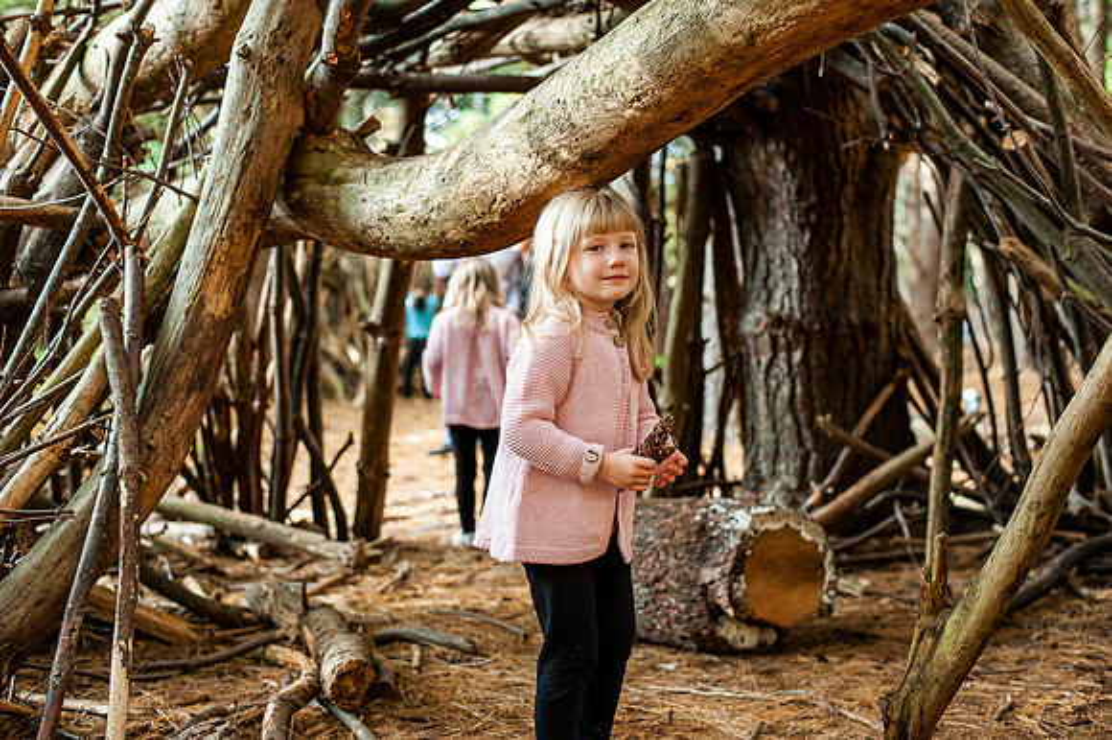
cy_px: 370
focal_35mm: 50
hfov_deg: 39.6
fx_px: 1544
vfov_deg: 27.0
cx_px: 556
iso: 1000
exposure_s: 1/200
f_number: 3.2
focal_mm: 50
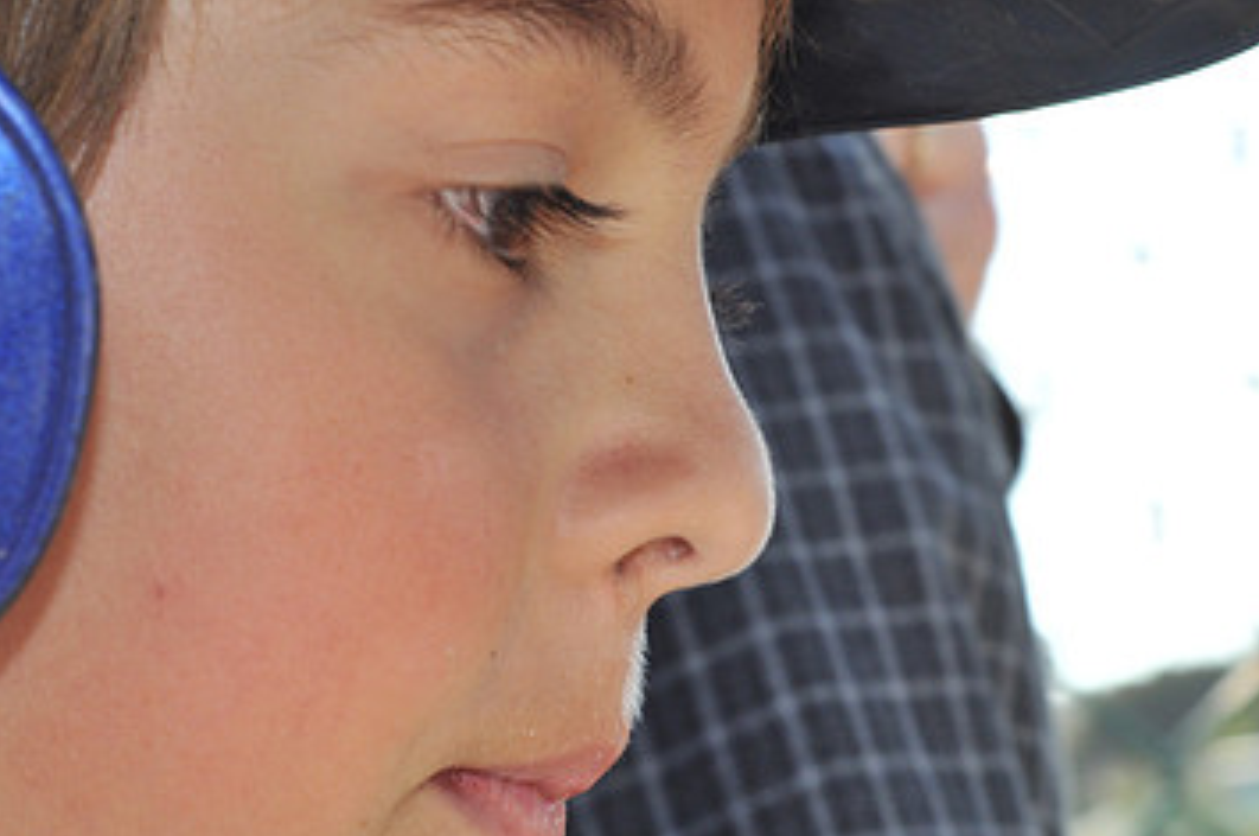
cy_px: 596
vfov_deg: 11.1
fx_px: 4296
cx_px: 487
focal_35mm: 123
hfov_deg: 16.7
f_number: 8
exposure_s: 1/320
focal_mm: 50
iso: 400
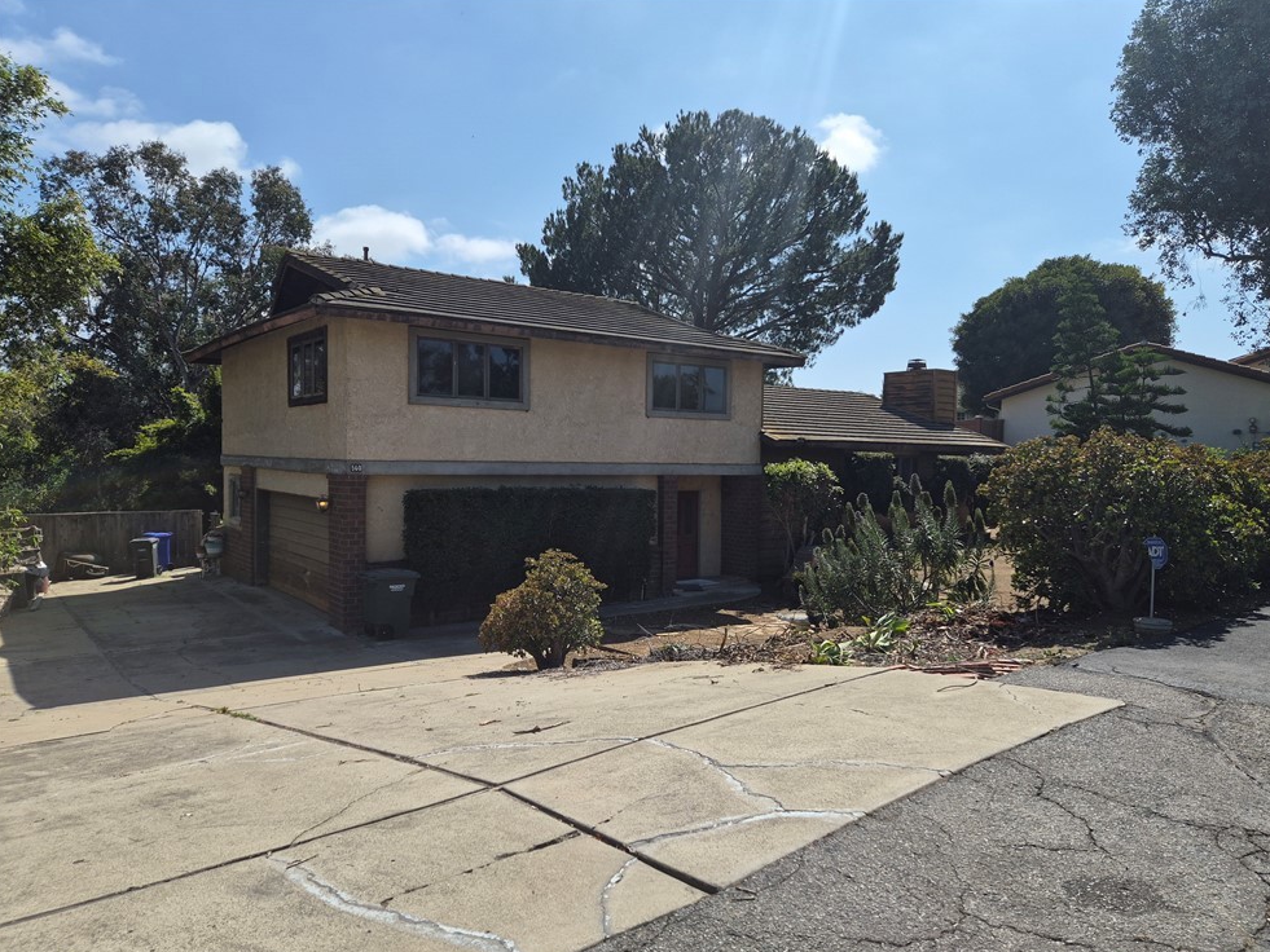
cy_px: 489
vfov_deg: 56.8
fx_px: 881
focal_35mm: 24
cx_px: 658
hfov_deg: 71.6
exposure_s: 1/7424
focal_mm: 5.4
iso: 80
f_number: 1.8
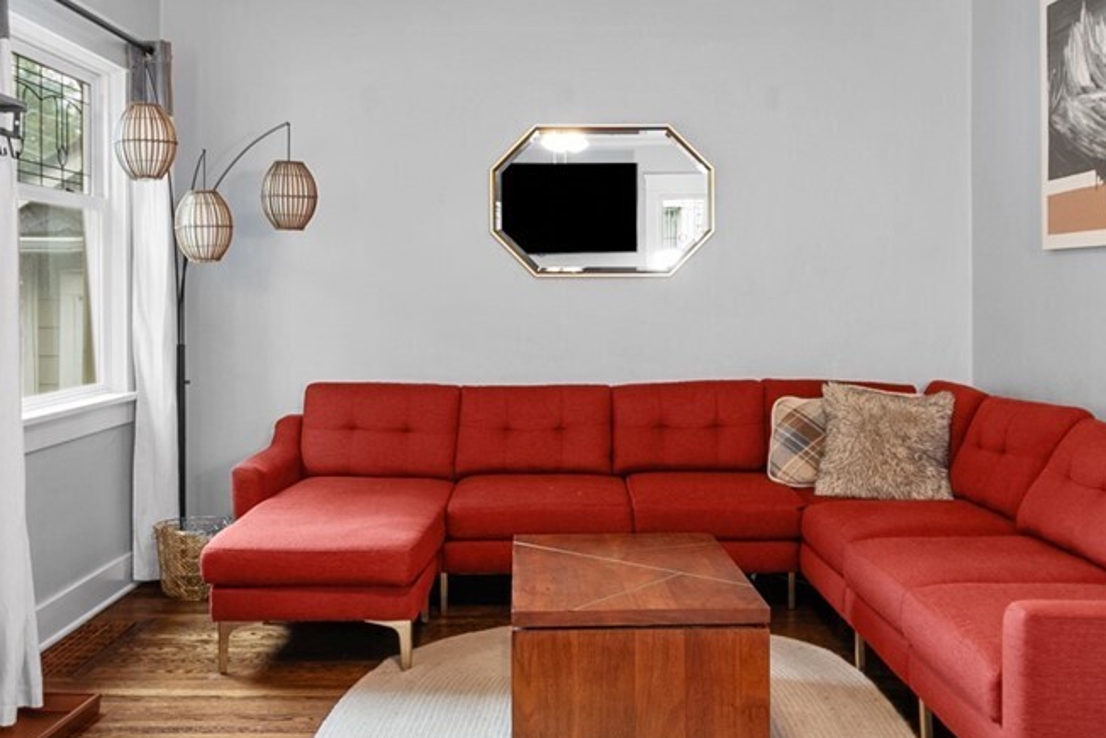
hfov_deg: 49.5
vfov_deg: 34.1
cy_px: 278
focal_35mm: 39
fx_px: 1198
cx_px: 568
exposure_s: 5
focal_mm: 10
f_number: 8
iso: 100
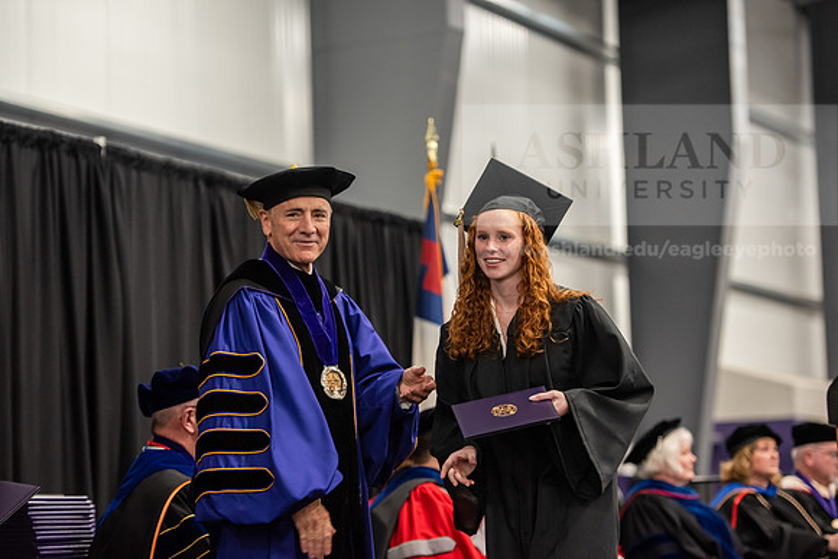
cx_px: 419
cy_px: 280
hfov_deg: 18.6
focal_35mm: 110
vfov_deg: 12.5
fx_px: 2561
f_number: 3.2
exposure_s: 1/200
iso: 2000
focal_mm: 110
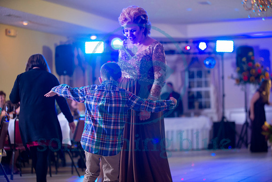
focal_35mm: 135
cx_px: 136
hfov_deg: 15.2
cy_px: 91
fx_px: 1020
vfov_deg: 10.2
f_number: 2.8
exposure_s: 1/200
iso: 1600
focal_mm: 135
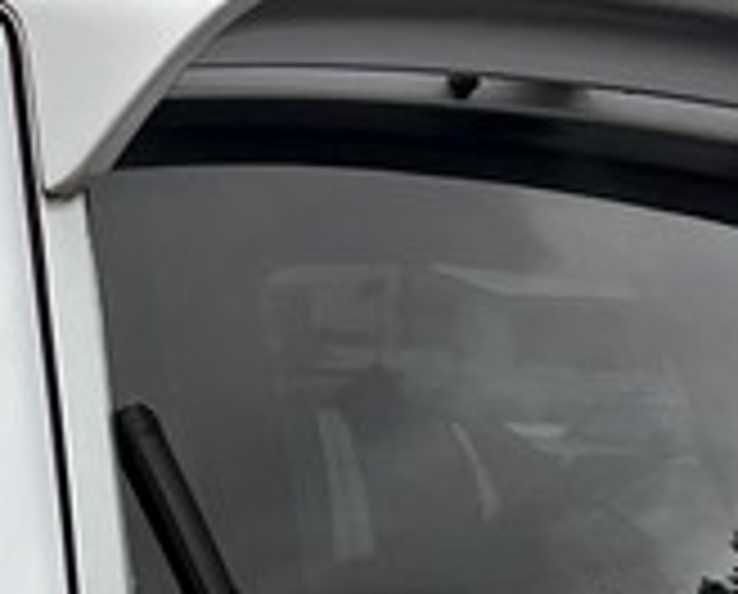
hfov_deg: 11.6
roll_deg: -1.9
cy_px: 927
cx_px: -423
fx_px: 3459
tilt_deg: -9.5
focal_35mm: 158
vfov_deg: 9.5
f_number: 1.5
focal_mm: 5.7
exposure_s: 1/709
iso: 50
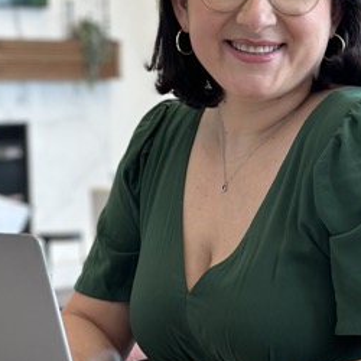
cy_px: 195
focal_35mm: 136
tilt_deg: -1.7
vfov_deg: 12.8
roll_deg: +1.6
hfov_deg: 12.8
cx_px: 137
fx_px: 1605
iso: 100
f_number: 1.78
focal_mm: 6.86
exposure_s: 1/120
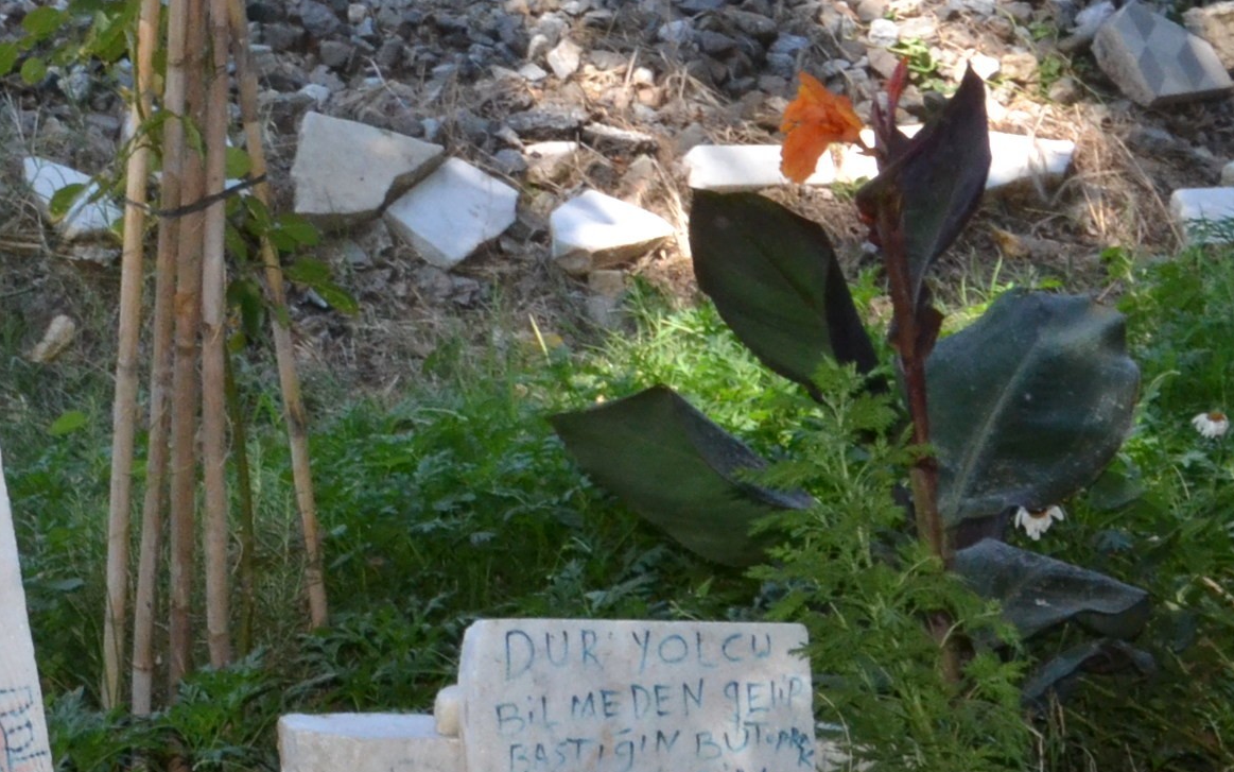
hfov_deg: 17.8
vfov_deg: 11.9
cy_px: 15
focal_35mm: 109
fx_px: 3666
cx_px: -392
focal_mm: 24
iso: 1600
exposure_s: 1/200
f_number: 18
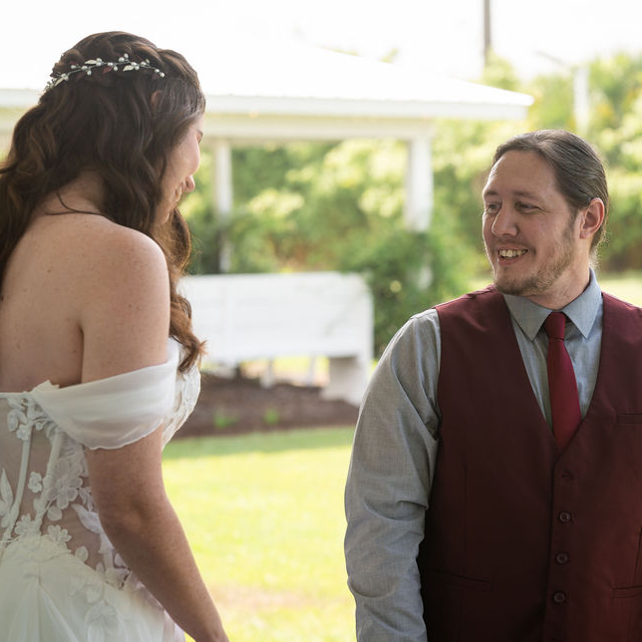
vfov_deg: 15.2
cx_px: 411
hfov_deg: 15.1
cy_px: 332
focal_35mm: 115
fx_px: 2413
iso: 100
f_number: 4
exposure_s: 1/125
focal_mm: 85
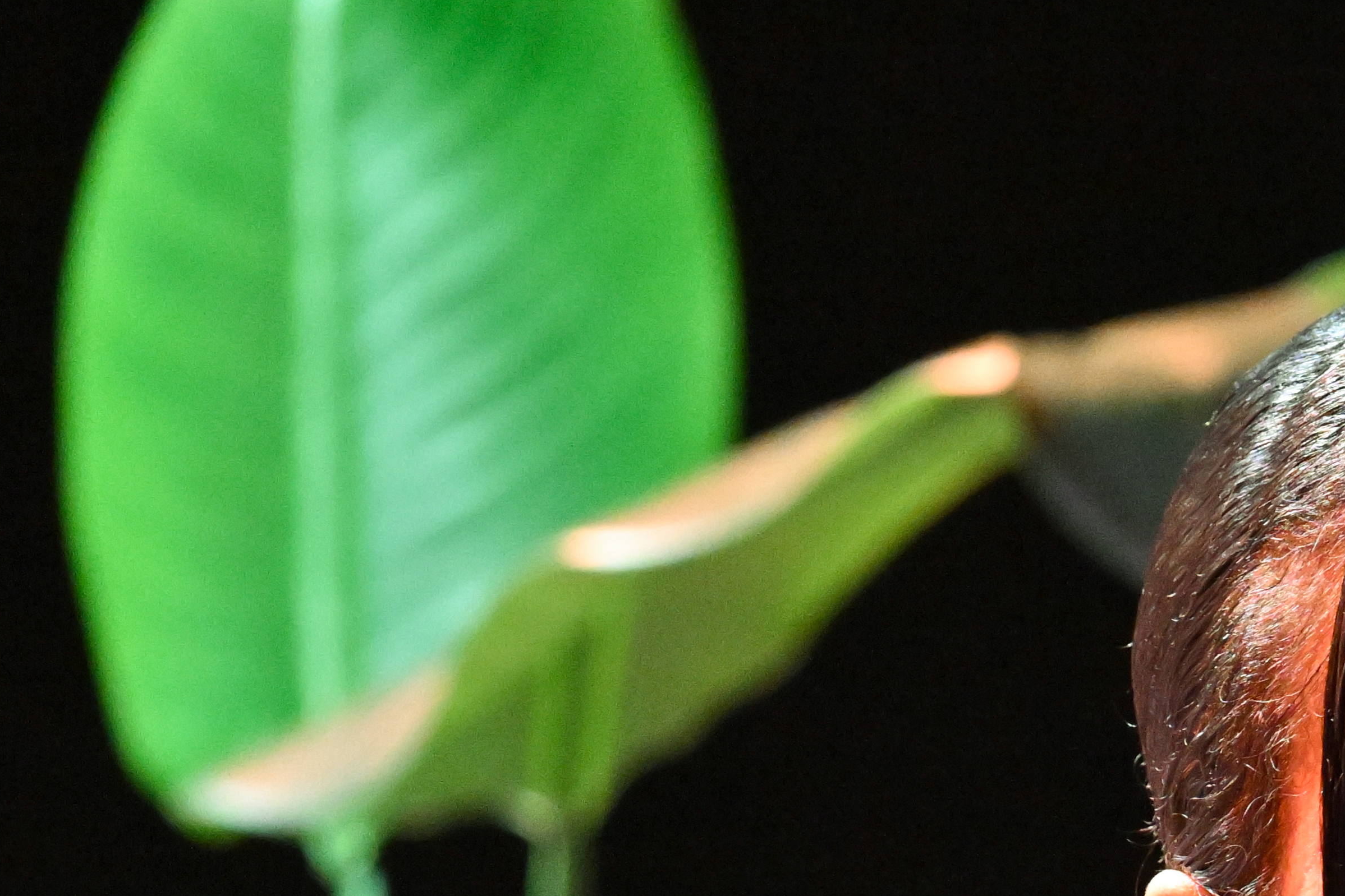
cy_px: 1491
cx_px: 2147
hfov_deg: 1.3
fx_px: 60483
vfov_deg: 0.8
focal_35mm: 1619
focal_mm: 470
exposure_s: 1/160
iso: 6400
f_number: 6
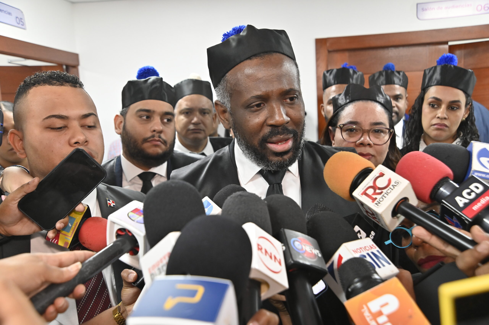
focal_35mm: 34
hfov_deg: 55.8
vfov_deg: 38.8
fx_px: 461
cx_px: 244
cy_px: 162
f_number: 5.6
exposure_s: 1/125
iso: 3200
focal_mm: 34
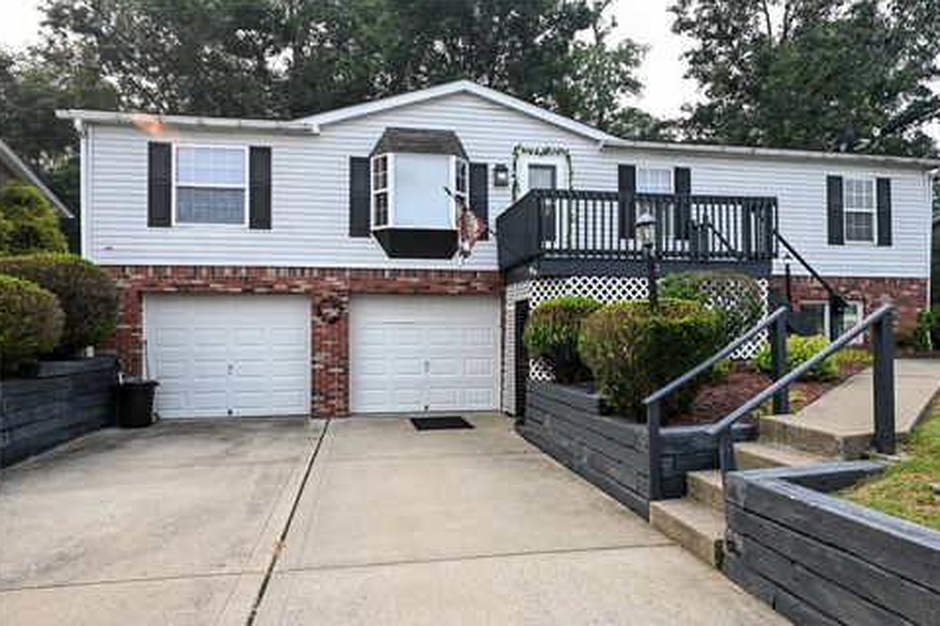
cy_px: 325
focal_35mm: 24
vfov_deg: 52.6
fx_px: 633
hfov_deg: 73.2
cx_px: 481
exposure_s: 1/60
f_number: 8
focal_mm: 15.5
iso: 100
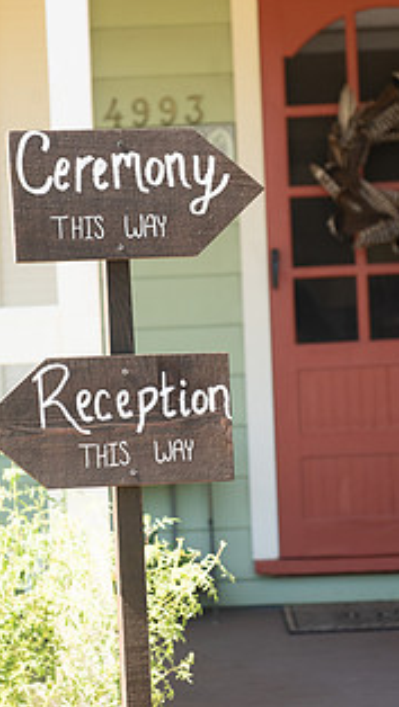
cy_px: 302
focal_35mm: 105
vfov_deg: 20.3
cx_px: 189
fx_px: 1972
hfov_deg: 11.6
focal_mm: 70
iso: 640
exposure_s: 1/800
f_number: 4
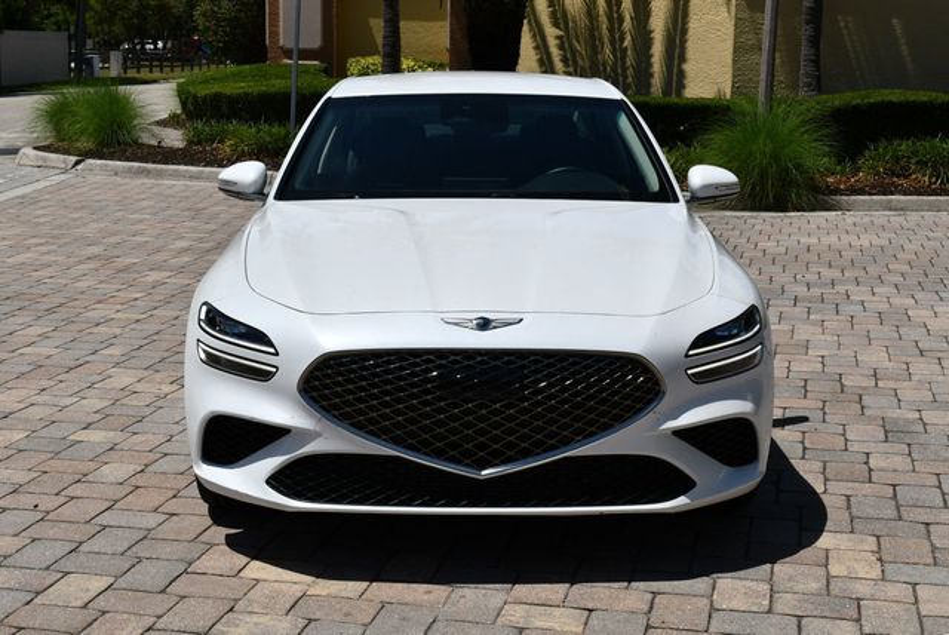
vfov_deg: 26.0
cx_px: 474
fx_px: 1372
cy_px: 318
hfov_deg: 38.2
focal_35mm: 52
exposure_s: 1/400
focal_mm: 26
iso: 100
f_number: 10
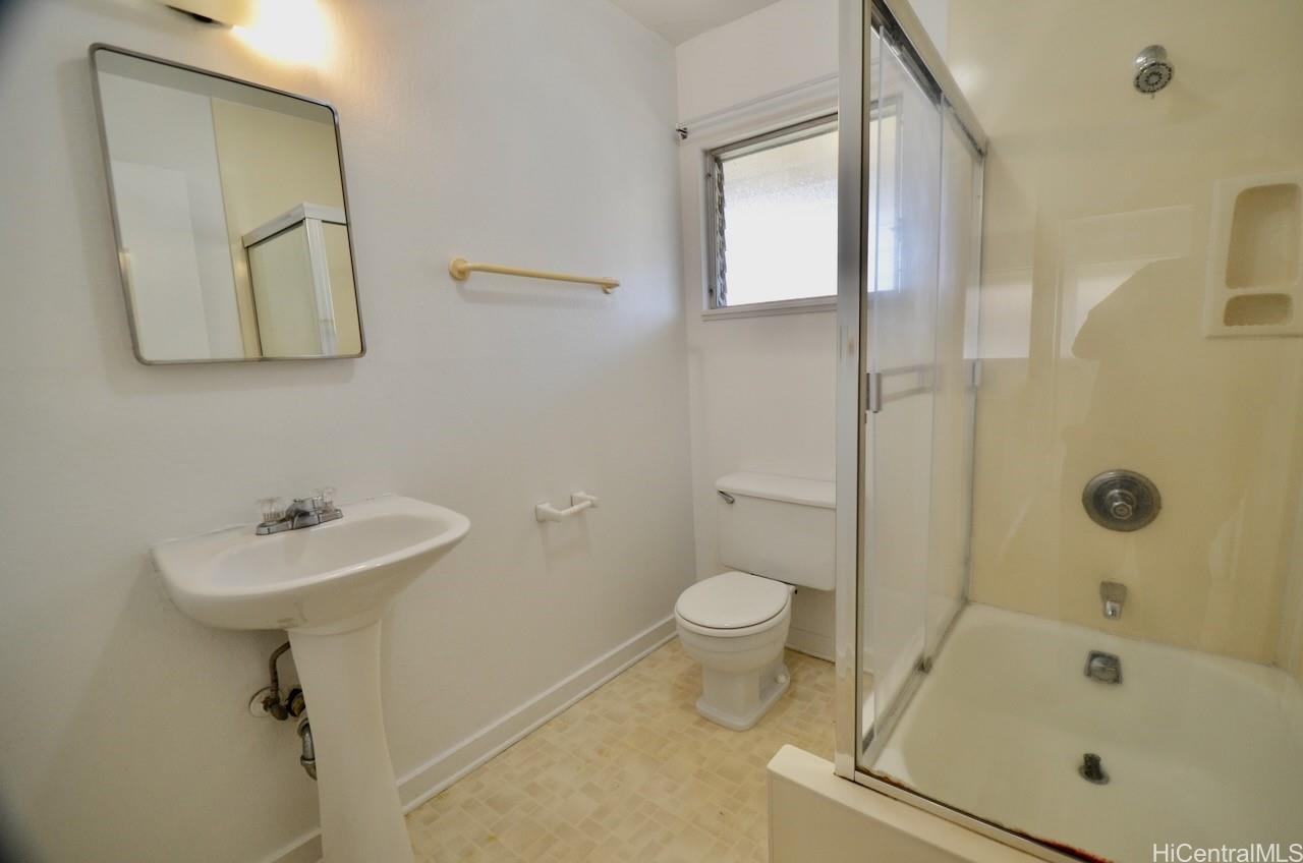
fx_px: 542
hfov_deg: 100.5
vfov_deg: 77.1
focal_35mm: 15
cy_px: 432
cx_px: 652
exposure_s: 1/100
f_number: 5
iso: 400
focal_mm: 10
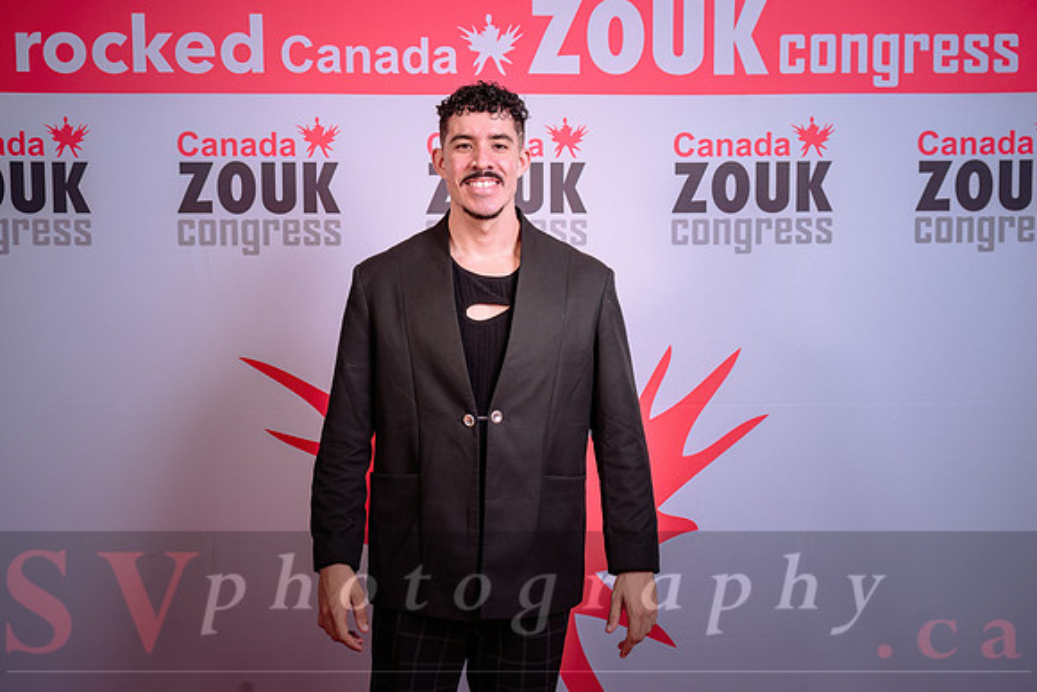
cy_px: 346
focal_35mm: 44
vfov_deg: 30.2
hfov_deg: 44.1
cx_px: 518
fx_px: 1282
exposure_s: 1/160
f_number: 5.6
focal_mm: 44
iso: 100
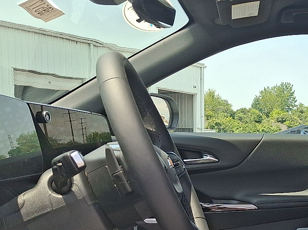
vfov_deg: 24.8
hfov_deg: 31.5
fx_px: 507
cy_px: 211
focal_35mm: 57
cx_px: 300
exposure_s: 1/833
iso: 30
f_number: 1.8
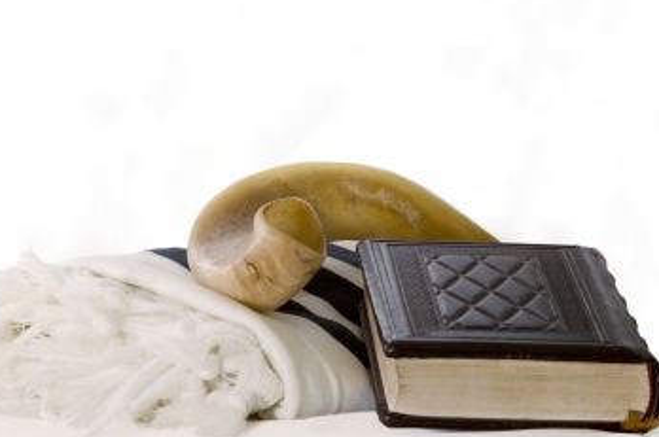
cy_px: 225
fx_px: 3521
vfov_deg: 7.1
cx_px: 298
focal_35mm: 193
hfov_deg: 10.7
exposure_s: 1/500
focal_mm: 105
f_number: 13
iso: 200
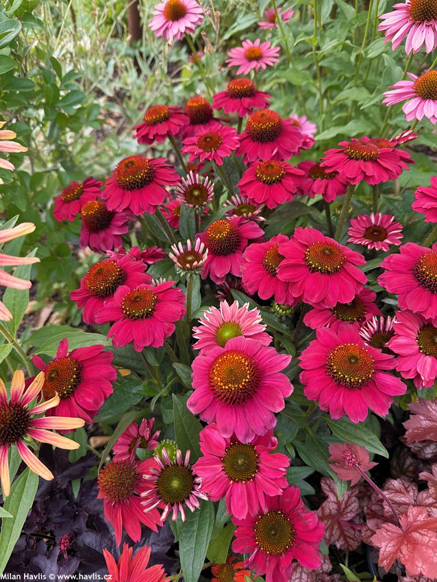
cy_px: 291
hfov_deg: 56.8
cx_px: 218
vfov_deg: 71.6
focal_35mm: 24
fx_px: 404
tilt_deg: -45.5
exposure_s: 1/172
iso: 64
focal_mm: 6.76
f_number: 1.78
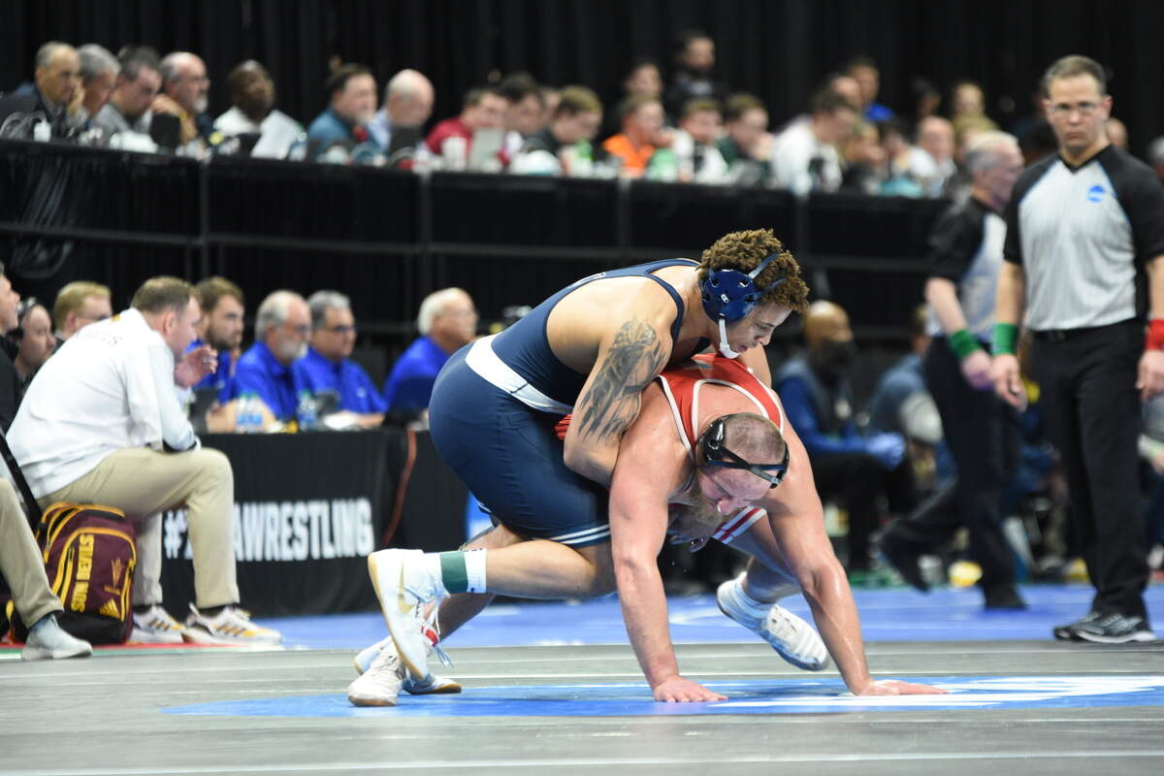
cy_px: 388
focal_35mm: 300
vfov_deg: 4.6
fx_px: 9699
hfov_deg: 6.9
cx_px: 582
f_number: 2.8
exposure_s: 1/320
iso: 1600
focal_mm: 200
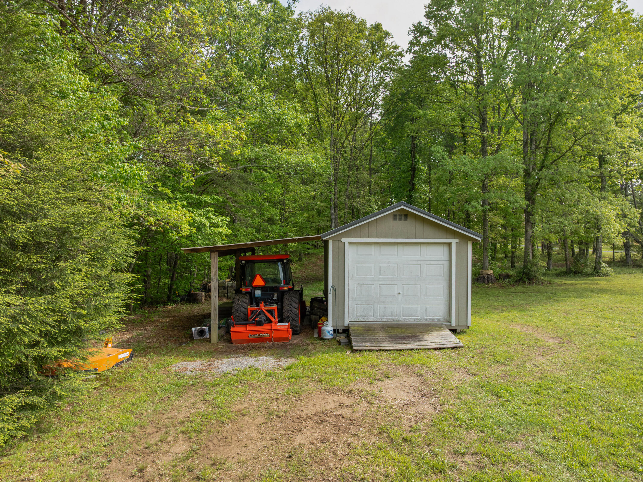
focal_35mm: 24
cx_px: 322
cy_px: 241
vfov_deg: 56.8
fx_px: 446
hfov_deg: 71.6
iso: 100
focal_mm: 12.29
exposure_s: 1/60
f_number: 7.1
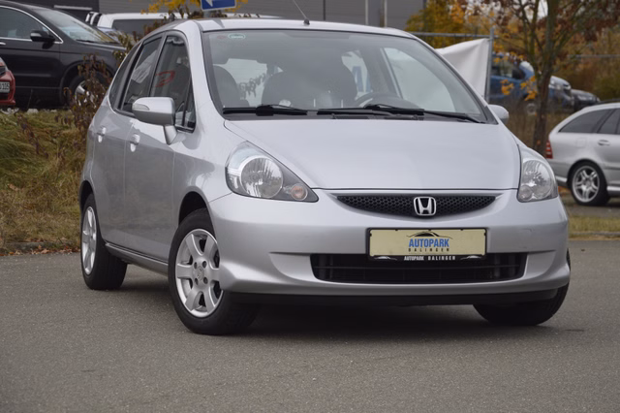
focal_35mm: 99
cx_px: 310
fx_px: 1704
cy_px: 206
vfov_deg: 13.8
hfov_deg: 20.6
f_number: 5.6
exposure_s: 1/125
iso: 280
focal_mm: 66
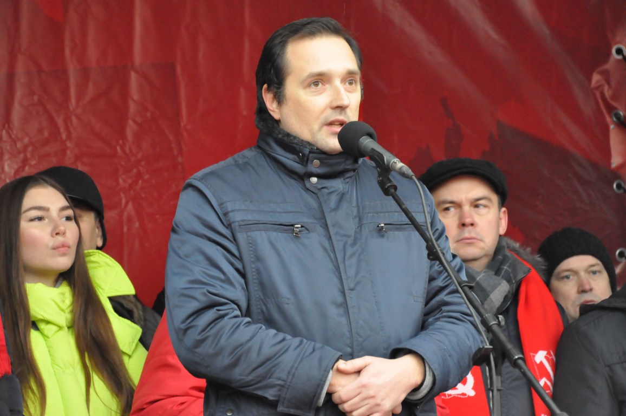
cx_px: 313
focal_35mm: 278
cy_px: 208
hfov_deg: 7.4
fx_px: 4820
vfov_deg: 4.9
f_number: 6
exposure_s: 1/30
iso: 3200
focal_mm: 185
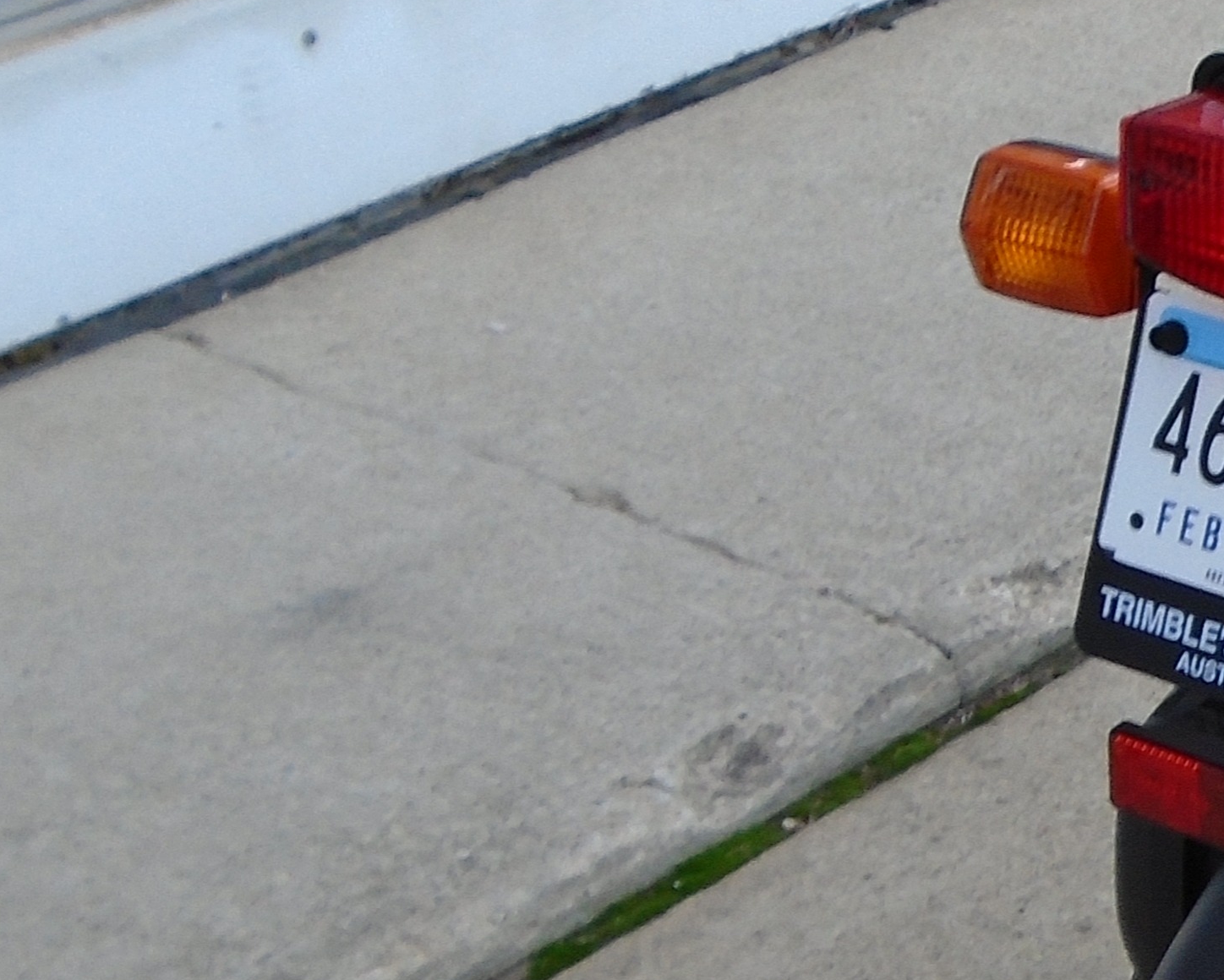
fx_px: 4529
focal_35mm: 125
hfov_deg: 14.0
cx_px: 2053
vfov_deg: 12.3
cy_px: 309
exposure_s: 1/250
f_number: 3.8
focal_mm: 6.4
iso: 100
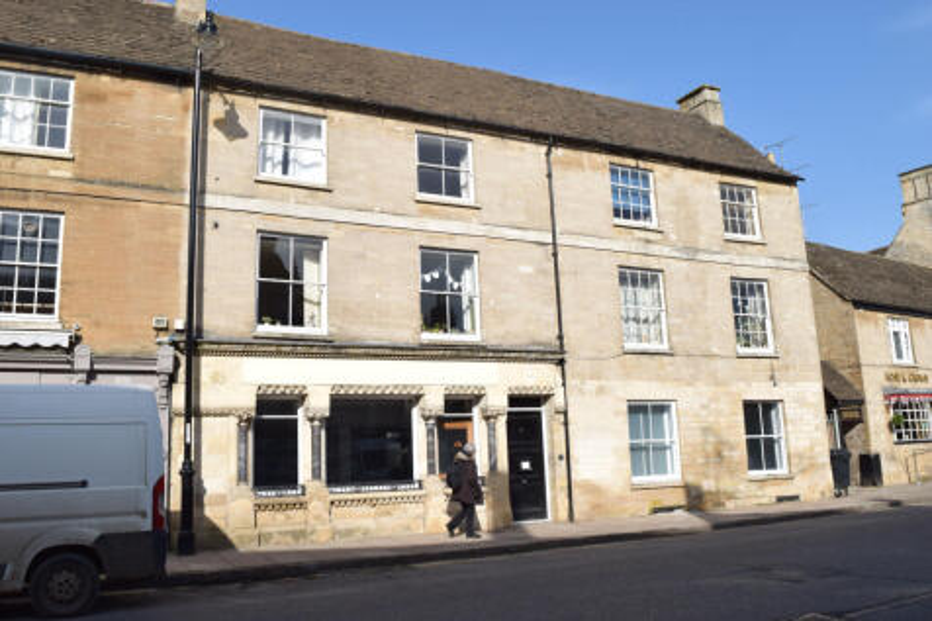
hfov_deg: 61.9
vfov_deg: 43.6
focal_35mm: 30
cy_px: 310
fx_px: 776
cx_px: 466
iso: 400
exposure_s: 1/500
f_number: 11
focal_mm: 20
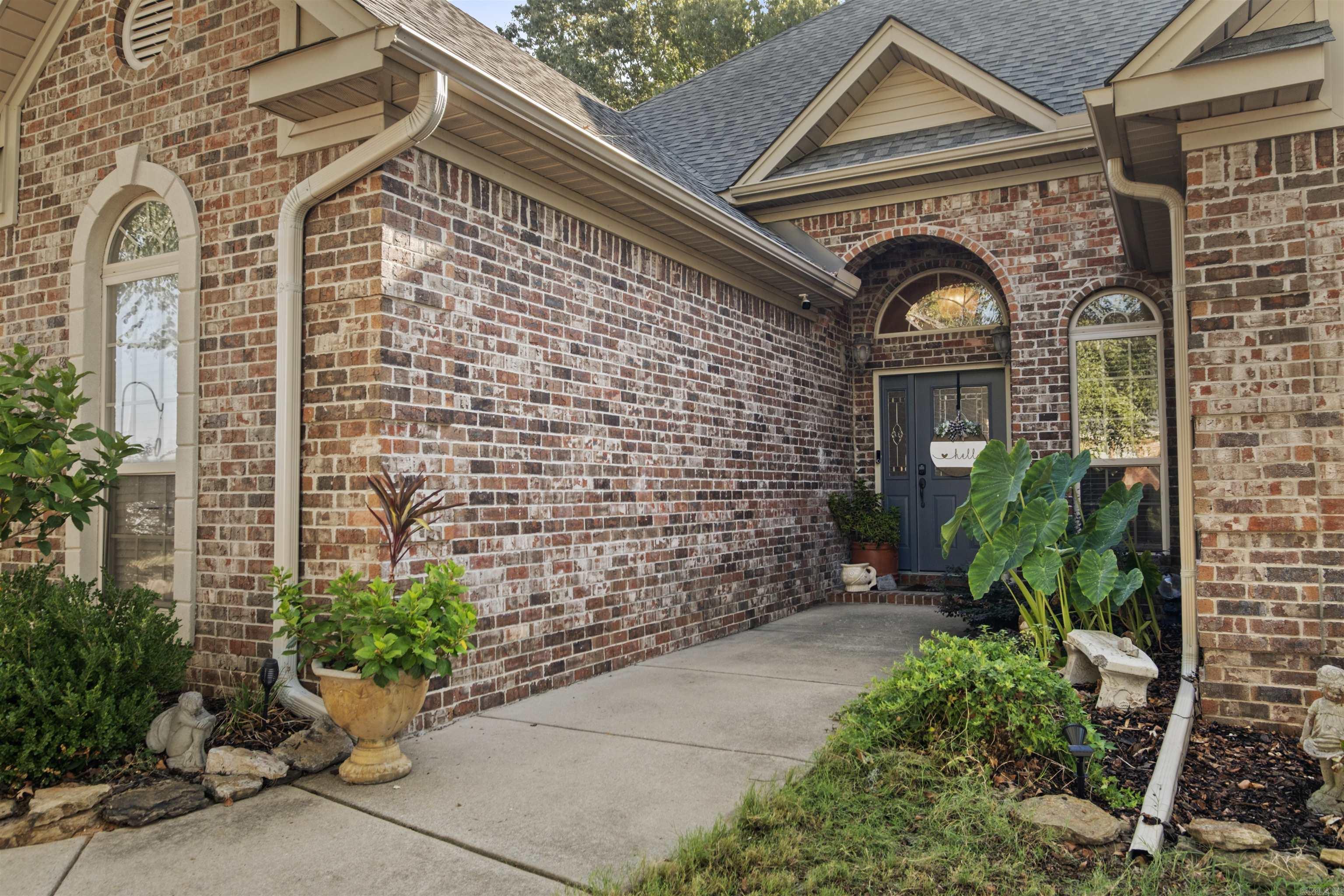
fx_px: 971
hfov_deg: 69.4
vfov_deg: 49.6
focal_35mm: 26
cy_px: 448
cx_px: 672
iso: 400
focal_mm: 17.4
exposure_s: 1/25
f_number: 6.4
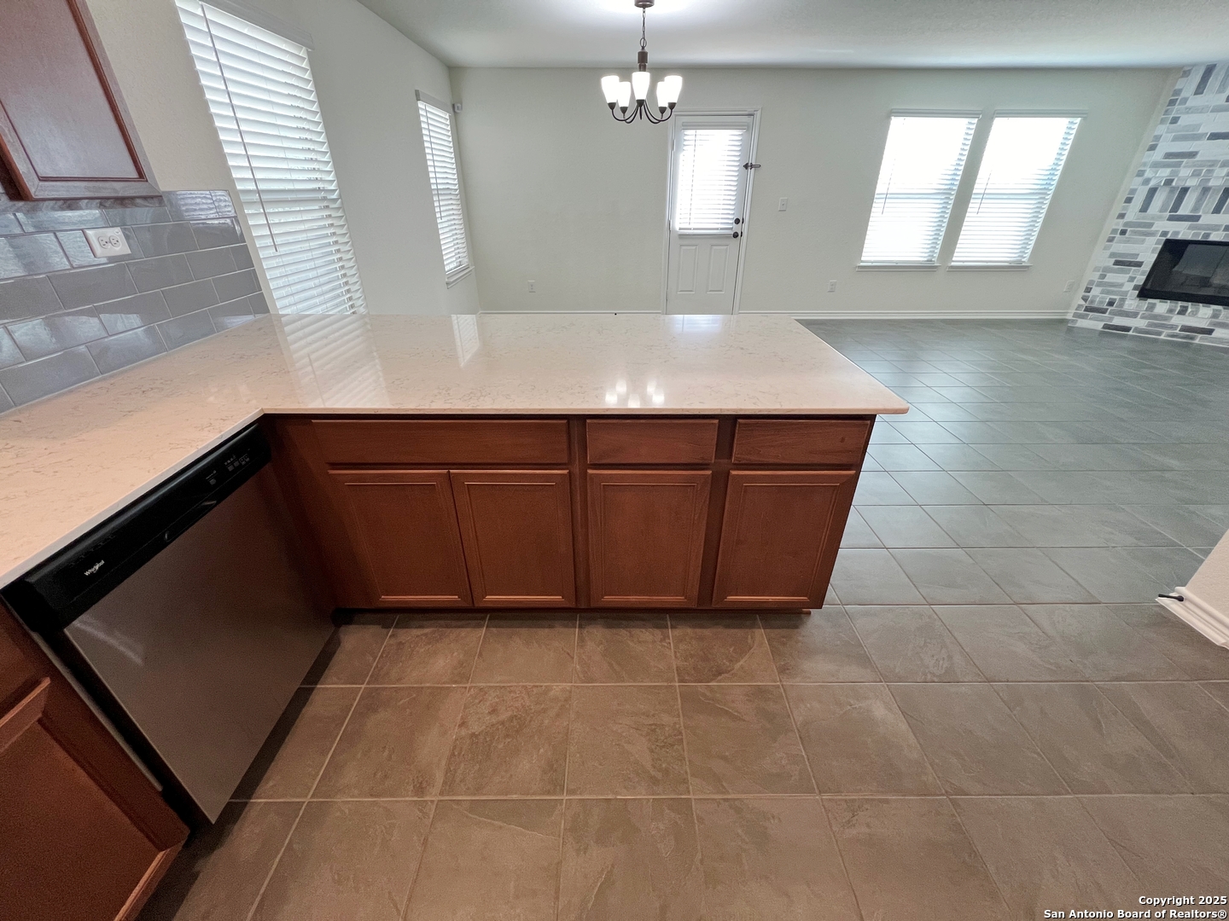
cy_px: 460
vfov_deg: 89.9
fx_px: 462
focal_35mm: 13
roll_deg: -0.5
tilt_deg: -30.2
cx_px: 614
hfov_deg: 106.2
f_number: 1.8
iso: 200
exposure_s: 1/120
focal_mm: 1.57
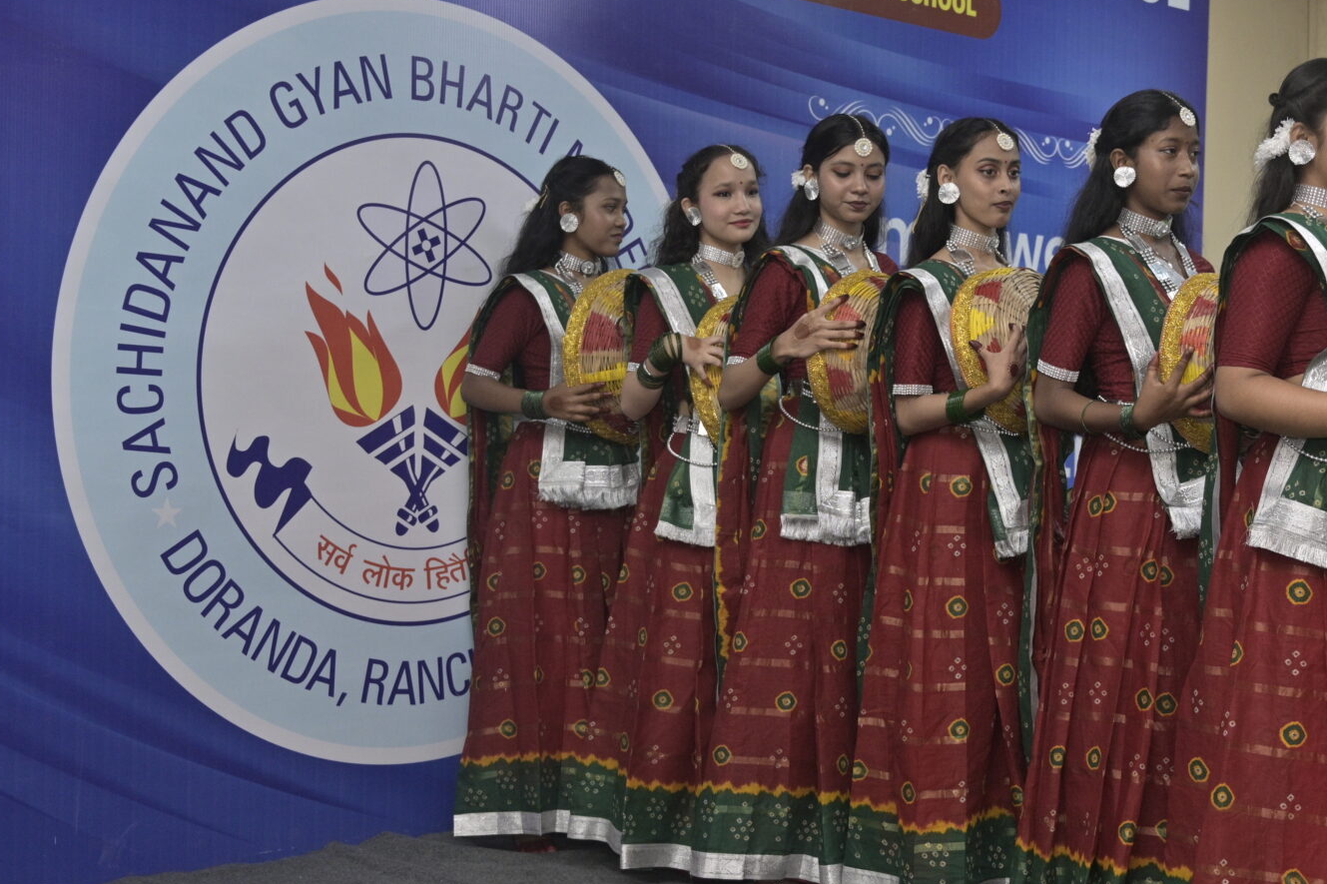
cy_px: 418
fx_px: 2100
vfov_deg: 23.8
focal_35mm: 57
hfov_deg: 34.5
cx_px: 951
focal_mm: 37
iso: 1000
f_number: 4
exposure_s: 1/250
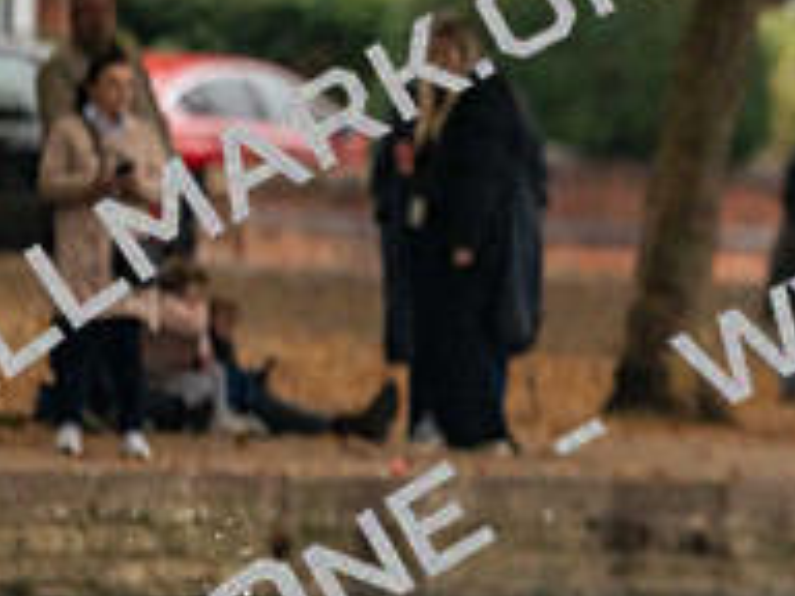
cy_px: 416
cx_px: 1184
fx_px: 26710
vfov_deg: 1.3
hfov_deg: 1.7
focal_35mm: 1163
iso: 2500
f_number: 4.5
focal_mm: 400
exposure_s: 1/2500
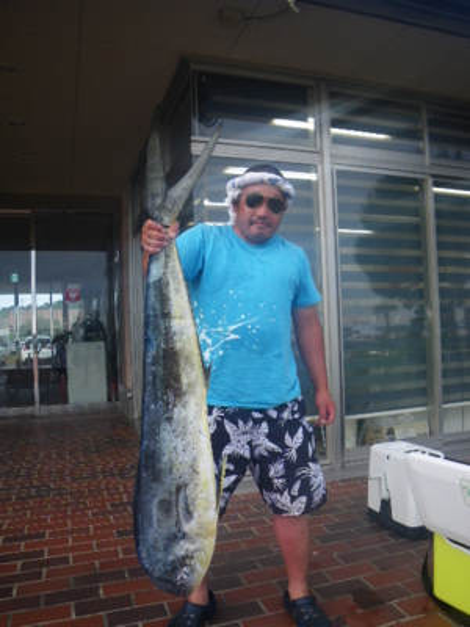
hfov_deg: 49.7
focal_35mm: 28
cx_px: 235
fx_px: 507
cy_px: 314
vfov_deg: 63.4
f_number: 3.5
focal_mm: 5
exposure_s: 1/50
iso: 50
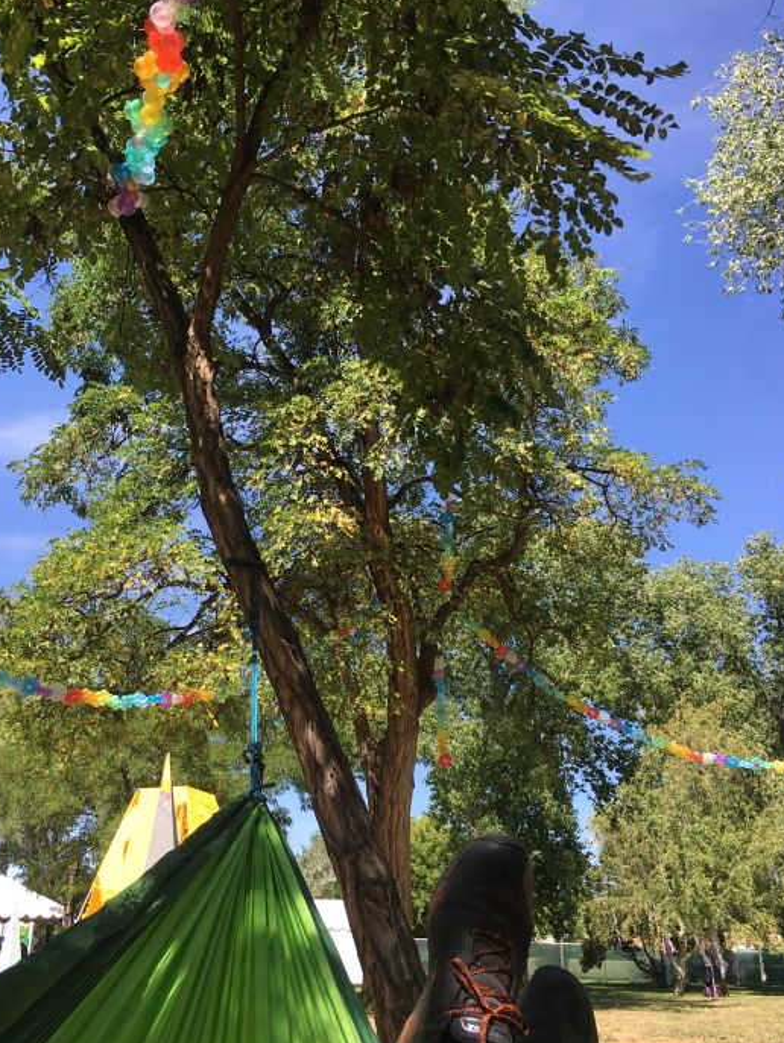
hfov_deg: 39.5
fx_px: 1086
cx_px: 316
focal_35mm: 36
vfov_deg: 51.3
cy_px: 541
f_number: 2.2
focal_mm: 4.15
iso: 25
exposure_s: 1/615
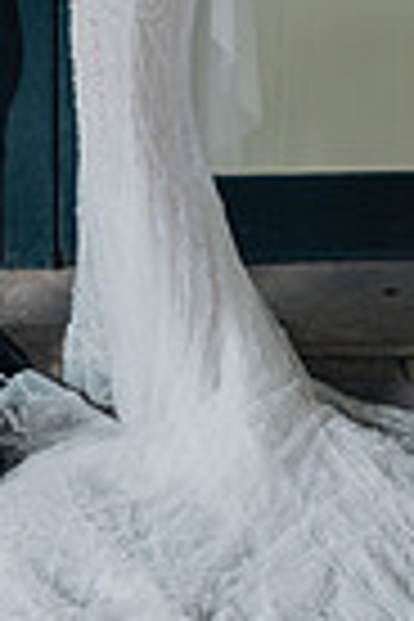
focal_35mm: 88
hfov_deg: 15.4
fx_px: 1518
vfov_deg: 21.6
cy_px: -112
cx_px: 58
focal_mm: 27
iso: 400
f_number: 4
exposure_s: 1/125
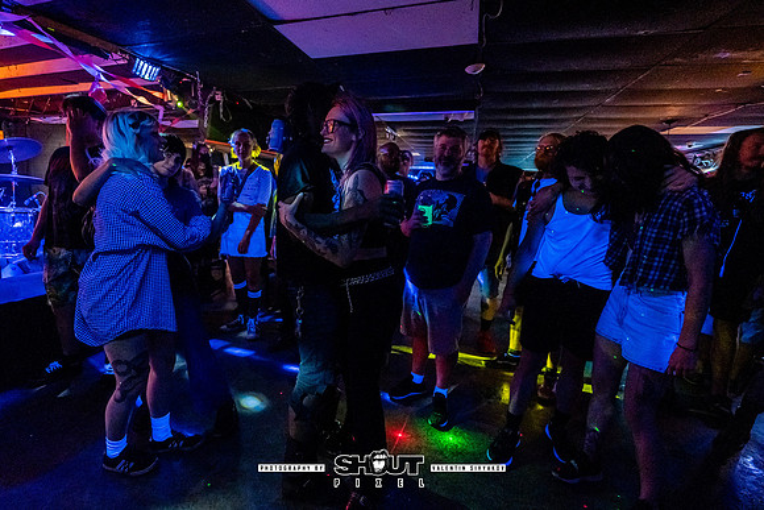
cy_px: 244
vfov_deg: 73.6
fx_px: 341
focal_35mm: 16
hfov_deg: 96.3
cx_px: 345
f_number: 2.8
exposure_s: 1/200
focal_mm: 14
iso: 3200
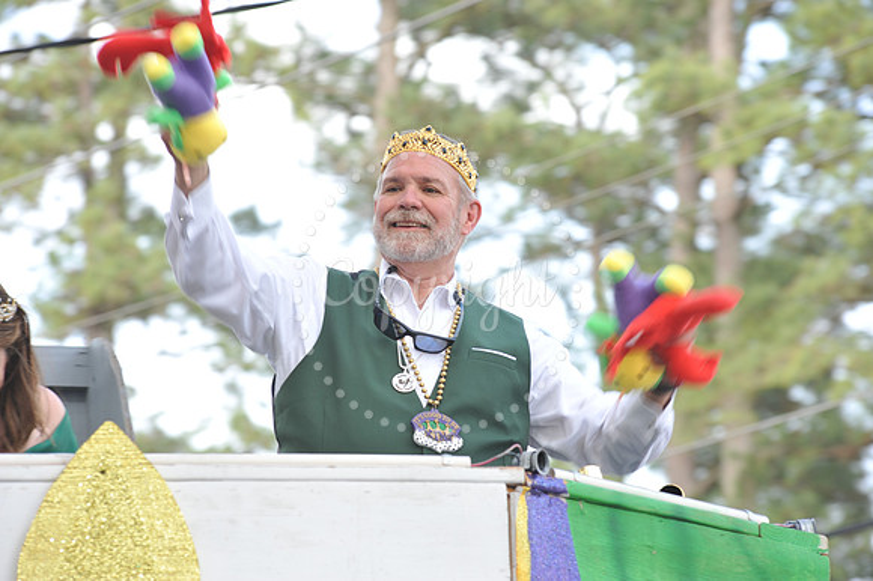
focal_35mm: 200
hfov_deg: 10.3
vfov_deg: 6.9
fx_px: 4847
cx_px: 436
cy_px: 290
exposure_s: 1/80
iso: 250
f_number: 9
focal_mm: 200
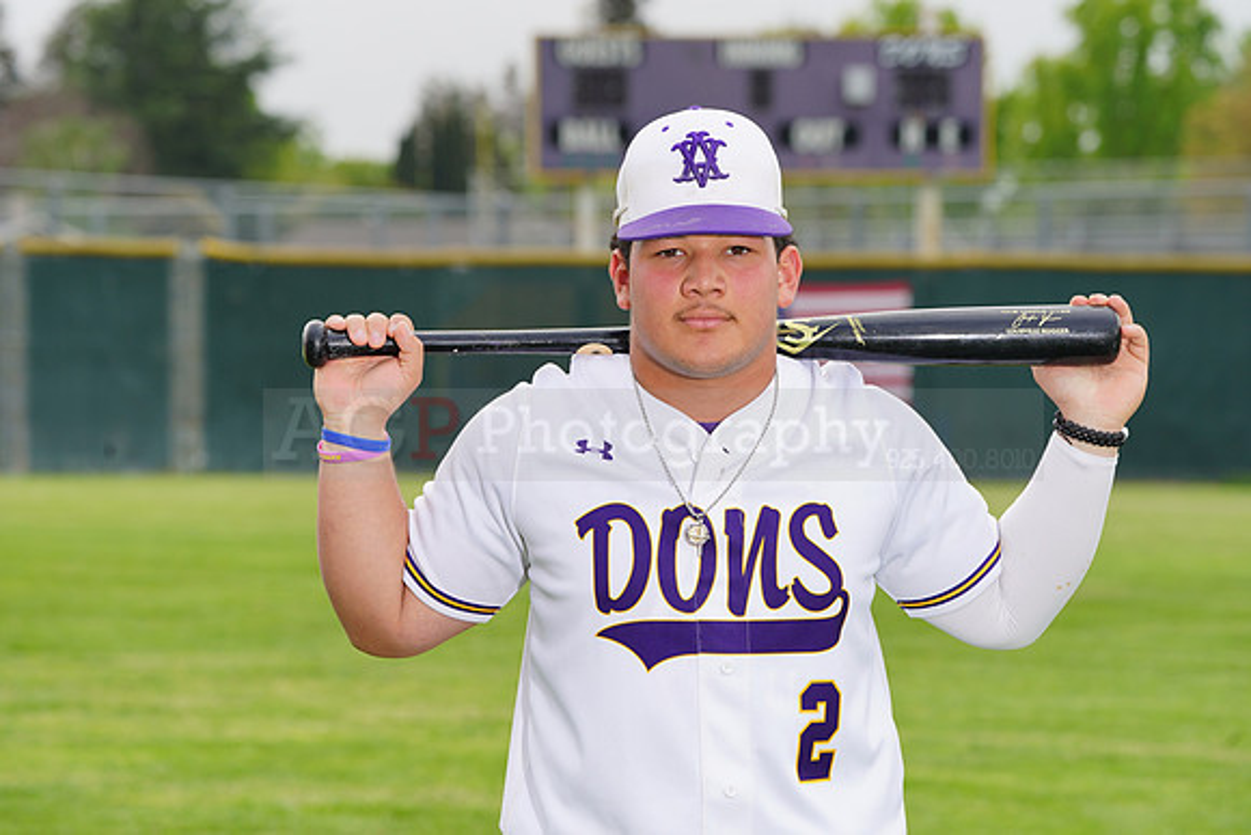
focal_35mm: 185
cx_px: 626
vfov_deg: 7.4
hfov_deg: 11.1
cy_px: 418
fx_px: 6430
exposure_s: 1/250
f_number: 9
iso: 200
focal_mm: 185
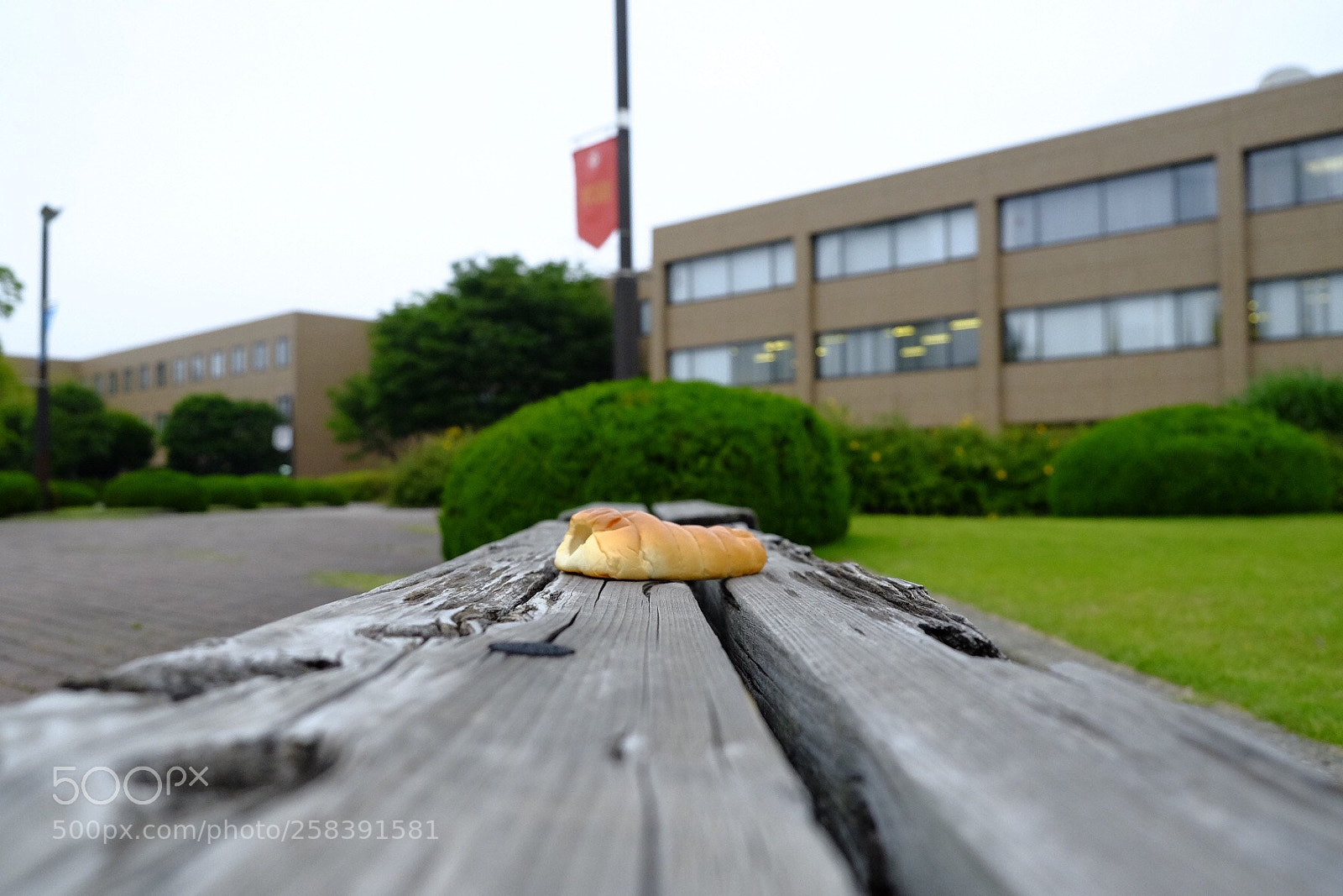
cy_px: 448
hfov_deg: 65.5
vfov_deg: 46.4
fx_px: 1045
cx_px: 672
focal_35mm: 28
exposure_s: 1/1000
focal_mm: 18.8
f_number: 3.6
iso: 2000
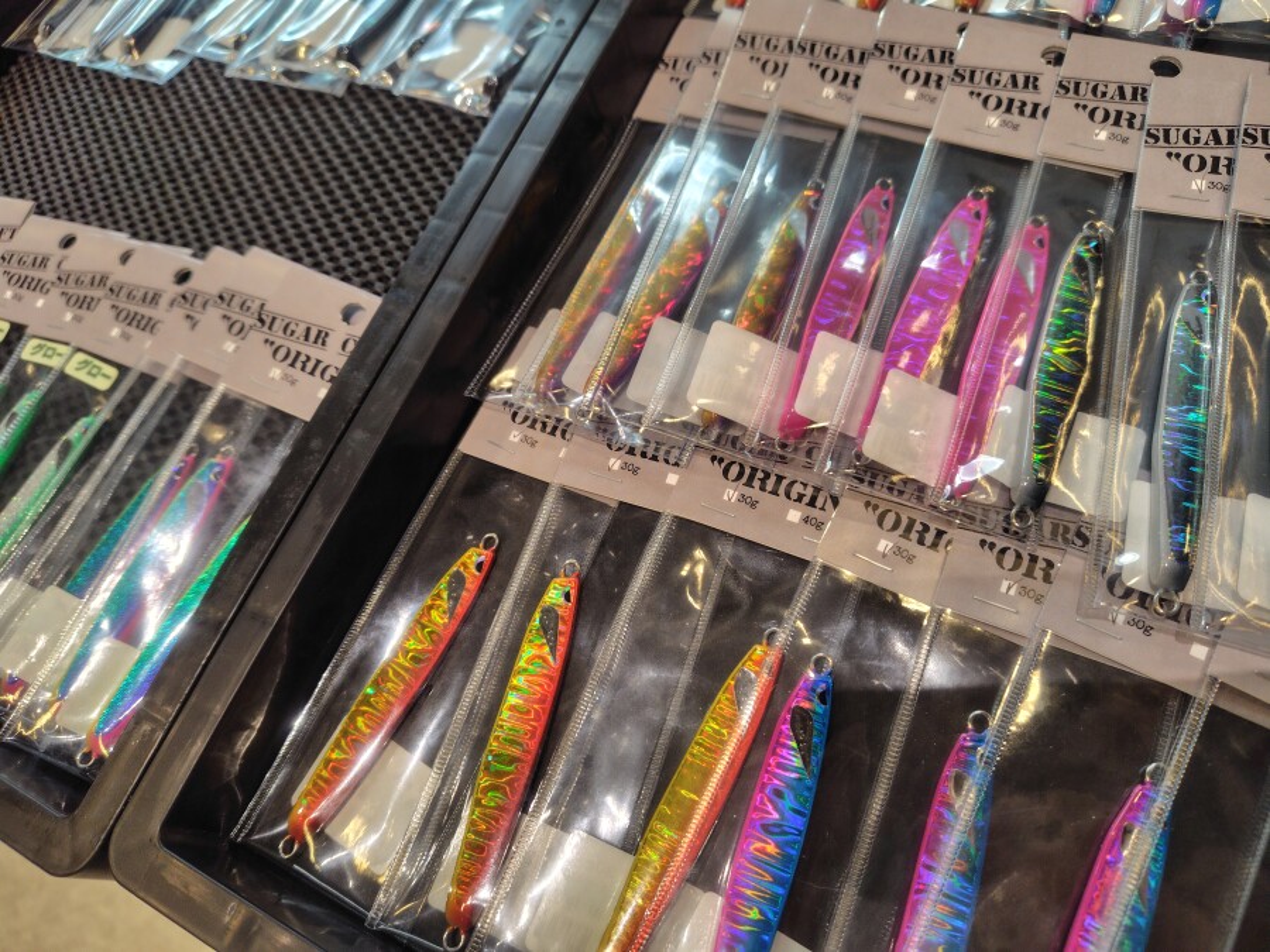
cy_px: 476
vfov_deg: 58.9
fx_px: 844
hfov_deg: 73.9
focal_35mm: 23
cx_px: 635
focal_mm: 5.6
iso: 237
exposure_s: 1/100
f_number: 1.9
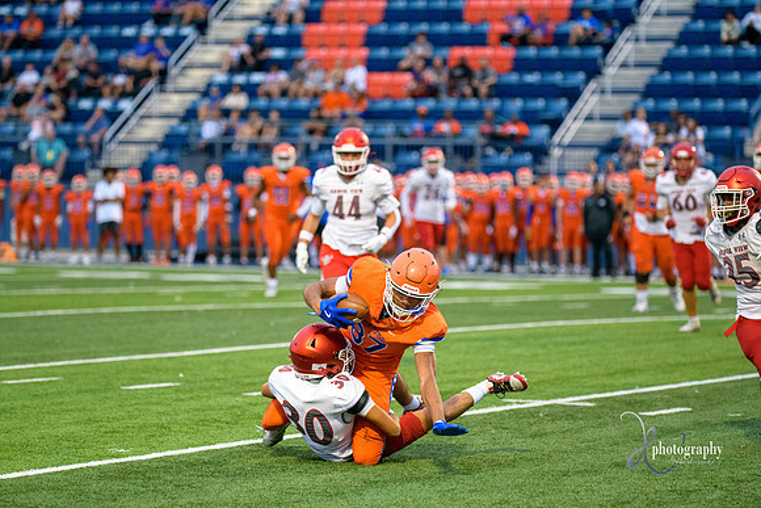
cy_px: 254
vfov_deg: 8.6
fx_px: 3383
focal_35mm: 160
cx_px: 380
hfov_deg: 12.8
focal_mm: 160
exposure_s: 1/2000
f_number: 2.8
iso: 2800
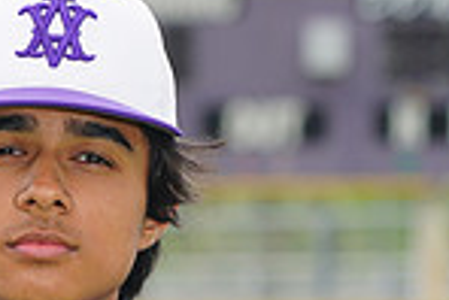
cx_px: -155
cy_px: 471
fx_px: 9663
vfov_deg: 1.8
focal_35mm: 774
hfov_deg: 2.7
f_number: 9
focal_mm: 198
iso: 200
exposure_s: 1/250
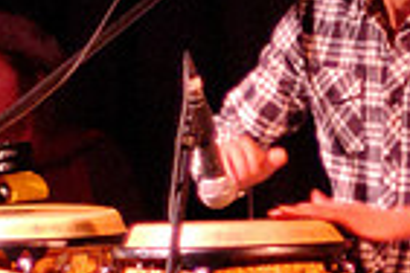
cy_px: 319
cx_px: 552
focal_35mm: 309
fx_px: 3519
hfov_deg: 6.6
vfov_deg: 4.4
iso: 800
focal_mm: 50
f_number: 1.4
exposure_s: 1/60
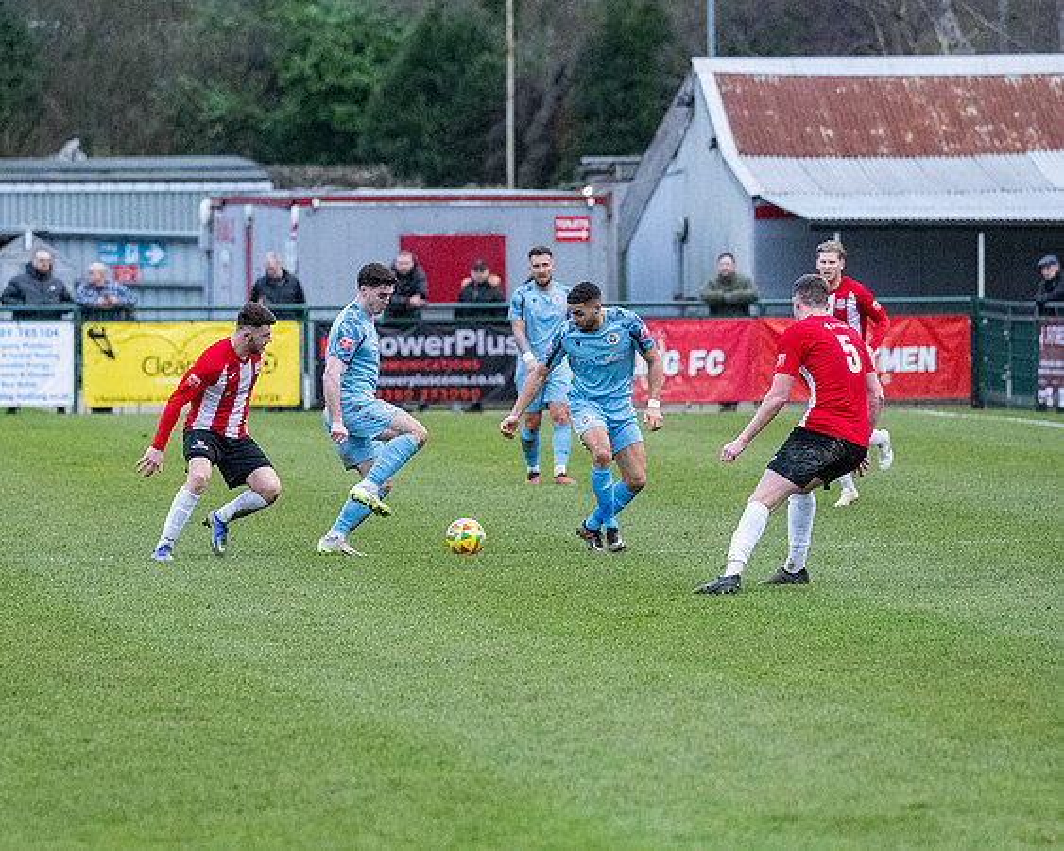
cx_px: 526
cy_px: 434
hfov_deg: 6.3
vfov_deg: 5.0
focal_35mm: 308
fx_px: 9707
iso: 5000
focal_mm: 200
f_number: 4
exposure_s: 1/1250
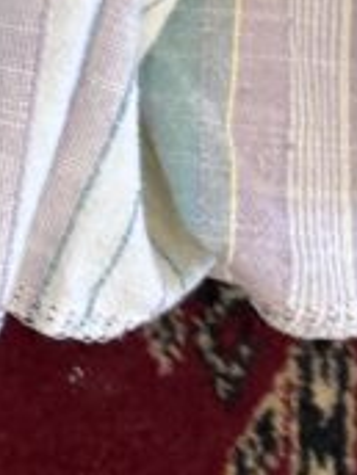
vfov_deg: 14.5
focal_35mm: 121
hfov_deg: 10.7
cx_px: -462
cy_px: -362
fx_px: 1664
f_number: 1.6
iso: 250
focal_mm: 5.96
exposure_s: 1/60
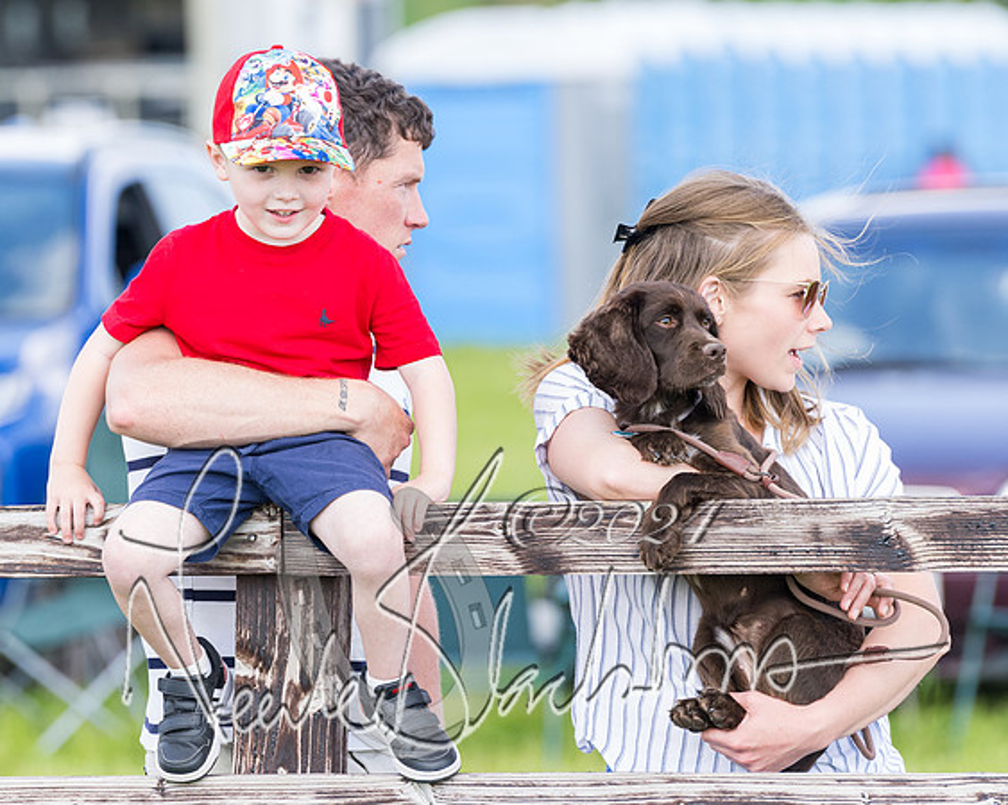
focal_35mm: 407
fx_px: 12123
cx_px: 480
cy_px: 346
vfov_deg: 3.8
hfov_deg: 4.8
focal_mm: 200
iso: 400
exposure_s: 1/640
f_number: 4
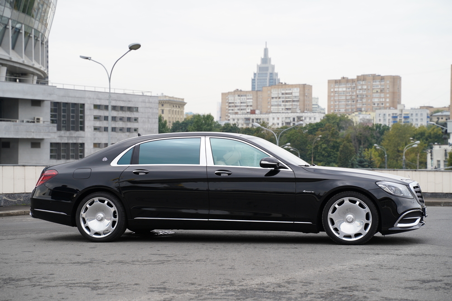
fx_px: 854
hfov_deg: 29.7
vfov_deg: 20.0
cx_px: 226
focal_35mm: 68
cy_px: 150
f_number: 5
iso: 250
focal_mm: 68
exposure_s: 1/500
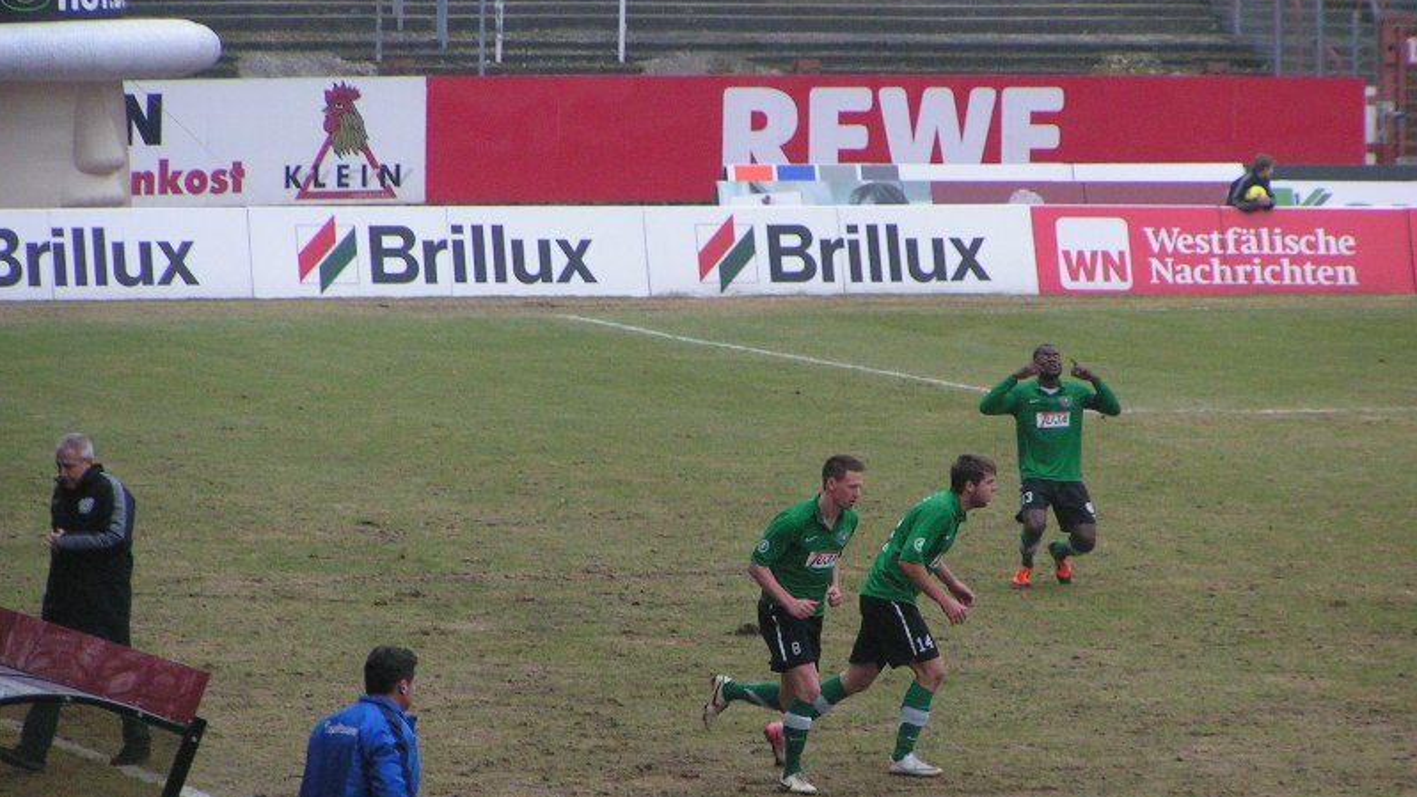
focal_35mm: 296
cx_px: 708
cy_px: 504
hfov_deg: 7.3
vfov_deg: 4.1
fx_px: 11122
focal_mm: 41.4
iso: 160
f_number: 3.5
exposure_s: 1/250
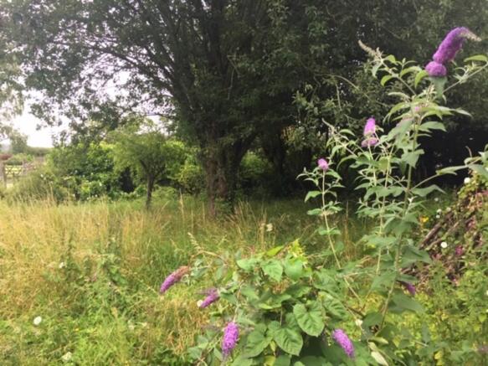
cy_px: 183
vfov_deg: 48.2
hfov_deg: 61.7
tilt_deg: -2.5
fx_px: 409
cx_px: 244
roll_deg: +0.8
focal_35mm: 29
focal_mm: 4.15
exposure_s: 1/100
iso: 40
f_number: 2.2
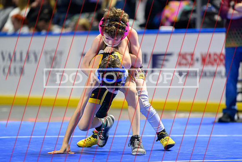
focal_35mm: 223
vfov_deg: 6.2
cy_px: 81
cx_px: 126
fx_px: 1500
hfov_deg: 9.2
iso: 5000
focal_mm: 200
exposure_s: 1/800
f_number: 2.8
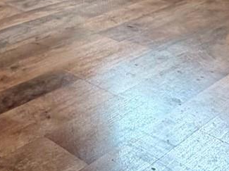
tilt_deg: -1.1
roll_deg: -1.4
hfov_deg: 25.6
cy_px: -141
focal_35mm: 69
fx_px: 456
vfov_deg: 17.2
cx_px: -39
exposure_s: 1/121
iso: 160
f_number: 2.2
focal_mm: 2.22
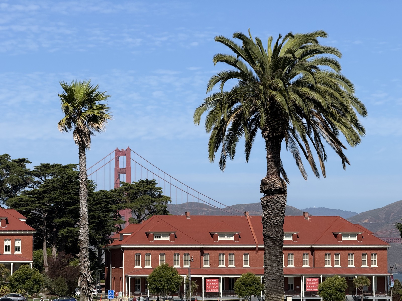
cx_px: 201
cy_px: 150
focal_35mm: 120
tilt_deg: +5.2
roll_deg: +0.6
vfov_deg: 12.3
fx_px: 1394
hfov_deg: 16.4
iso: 50
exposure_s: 1/1650
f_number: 2.8
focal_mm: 15.66
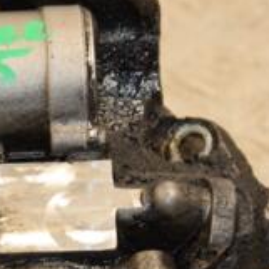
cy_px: 165
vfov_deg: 3.5
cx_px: 32
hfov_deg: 3.5
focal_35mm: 498
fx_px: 4375
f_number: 5.6
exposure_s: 1/200
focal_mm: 105
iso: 800
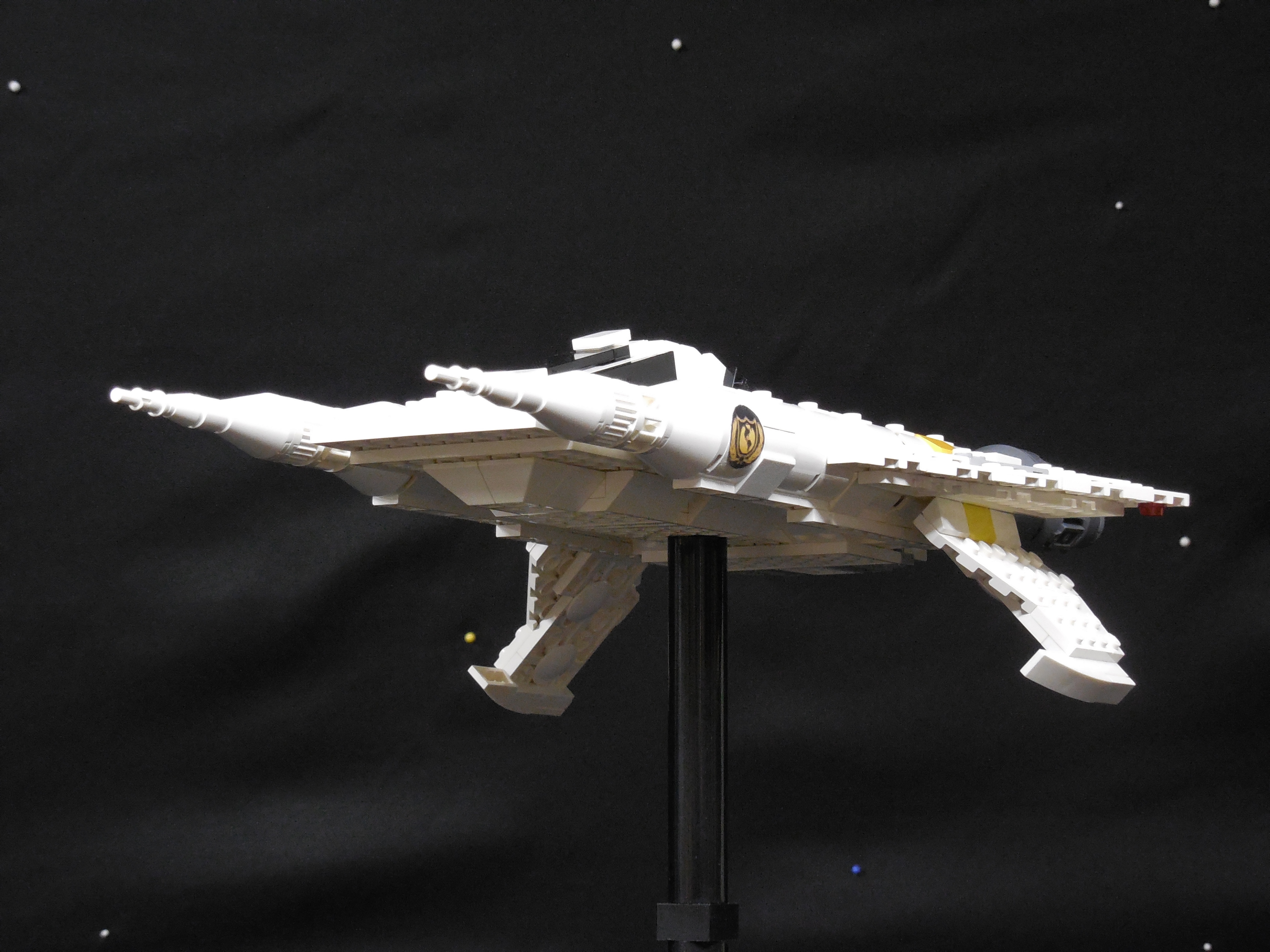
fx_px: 3265
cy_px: 476
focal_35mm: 89
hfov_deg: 22.0
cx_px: 635
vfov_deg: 16.6
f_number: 4.6
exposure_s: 1/5
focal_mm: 16
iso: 800
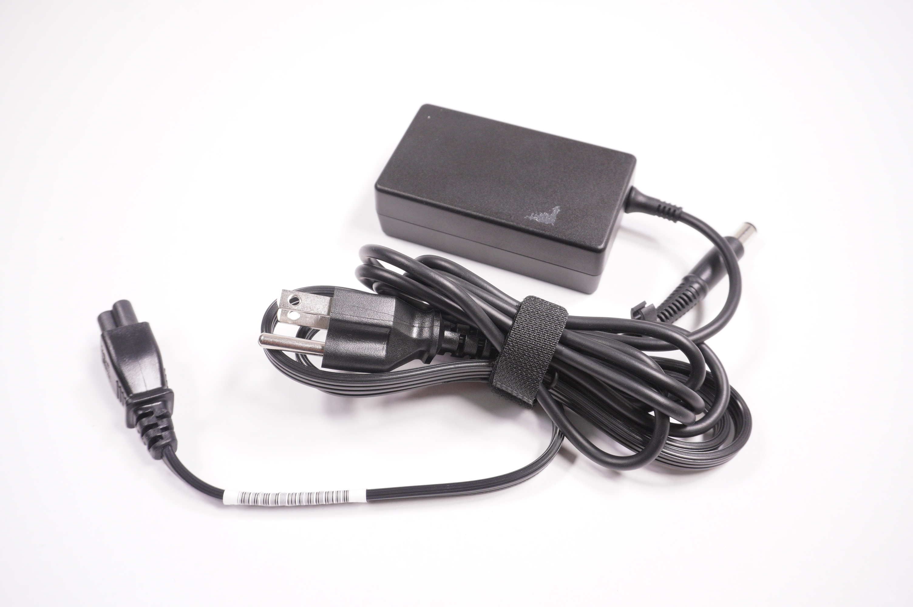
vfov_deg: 43.5
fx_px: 760
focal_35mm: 30
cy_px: 304
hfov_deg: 62.0
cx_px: 456
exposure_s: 1/250
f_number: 5.6
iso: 800
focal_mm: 20
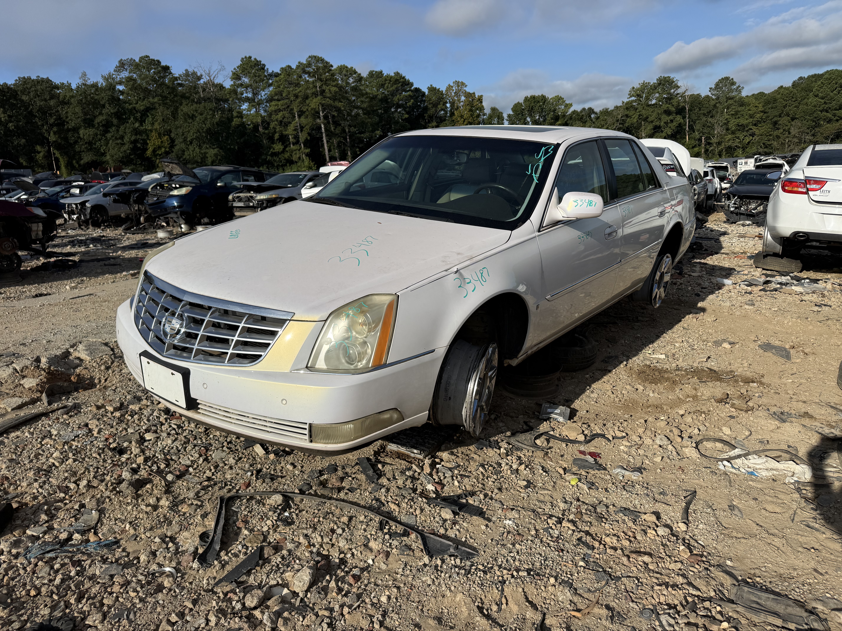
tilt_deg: -10.7
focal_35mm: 24
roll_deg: +6.8
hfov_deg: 71.6
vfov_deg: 56.8
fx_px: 584
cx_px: 421
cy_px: 316
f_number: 1.78
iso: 80
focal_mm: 6.76
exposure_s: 1/8130
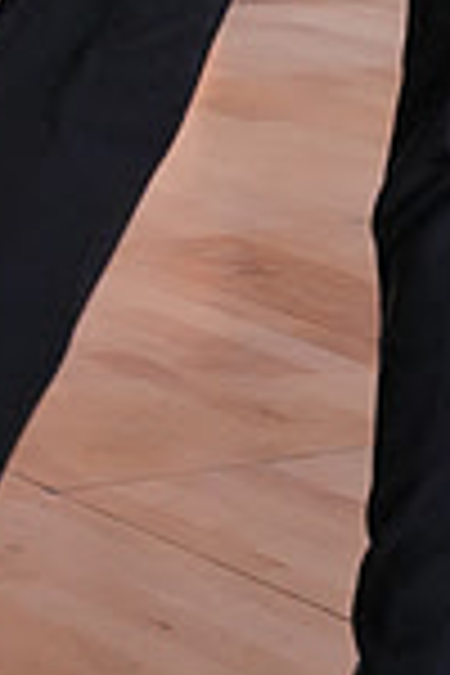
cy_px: -446
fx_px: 5081
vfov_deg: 7.4
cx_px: 119
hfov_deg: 5.1
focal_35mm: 271
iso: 5000
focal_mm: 70
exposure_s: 1/500
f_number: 4
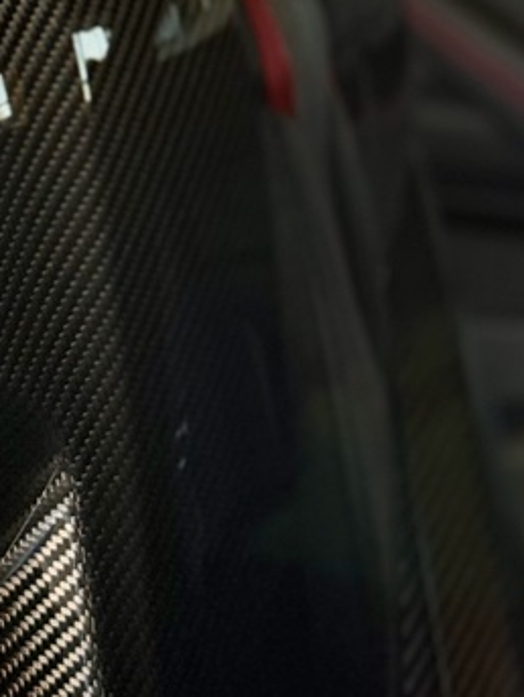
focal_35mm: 149
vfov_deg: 12.8
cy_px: -232
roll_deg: -2.0
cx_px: -136
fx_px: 3002
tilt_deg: -4.3
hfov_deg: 9.8
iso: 250
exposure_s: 1/60
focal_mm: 6.76
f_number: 1.78
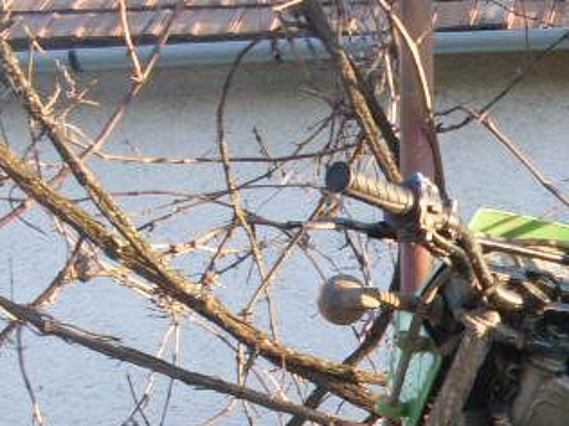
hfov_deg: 15.3
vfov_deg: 11.6
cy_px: 604
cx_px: 717
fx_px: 2022
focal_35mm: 123
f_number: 2.8
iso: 80
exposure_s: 1/90
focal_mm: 6.3
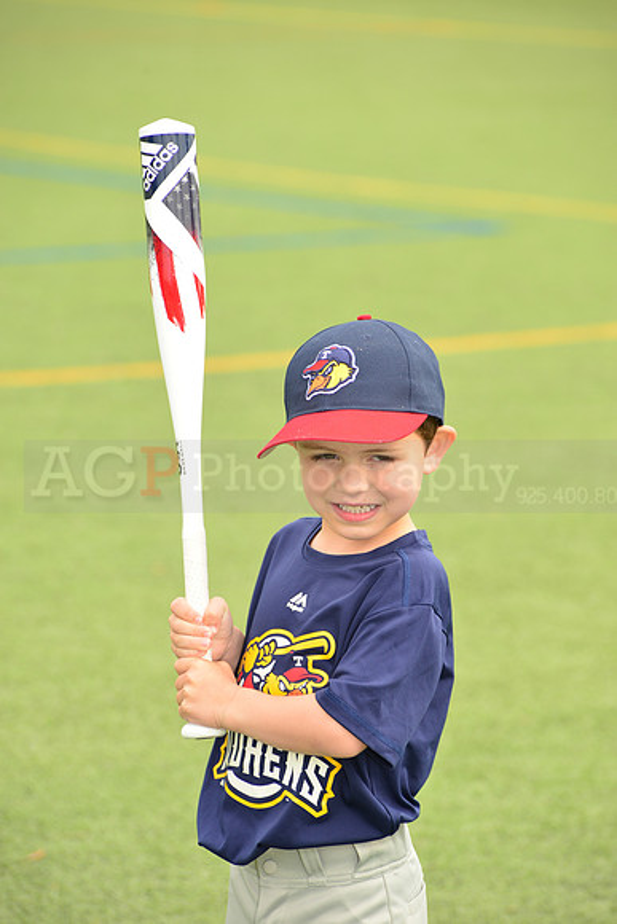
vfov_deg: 10.3
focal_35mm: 200
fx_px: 5138
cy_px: 462
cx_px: 308
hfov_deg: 6.9
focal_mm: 200
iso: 250
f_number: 8
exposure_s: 1/200
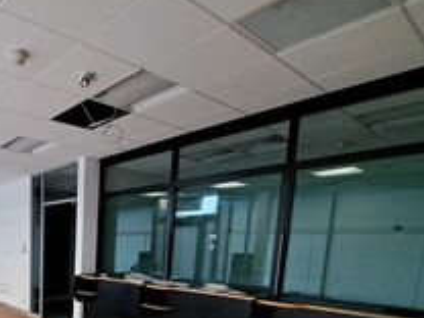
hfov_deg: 58.0
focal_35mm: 25
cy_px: 279
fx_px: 306
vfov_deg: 49.6
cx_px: 33
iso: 80
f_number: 2.2
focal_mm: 1.74
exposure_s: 1/50
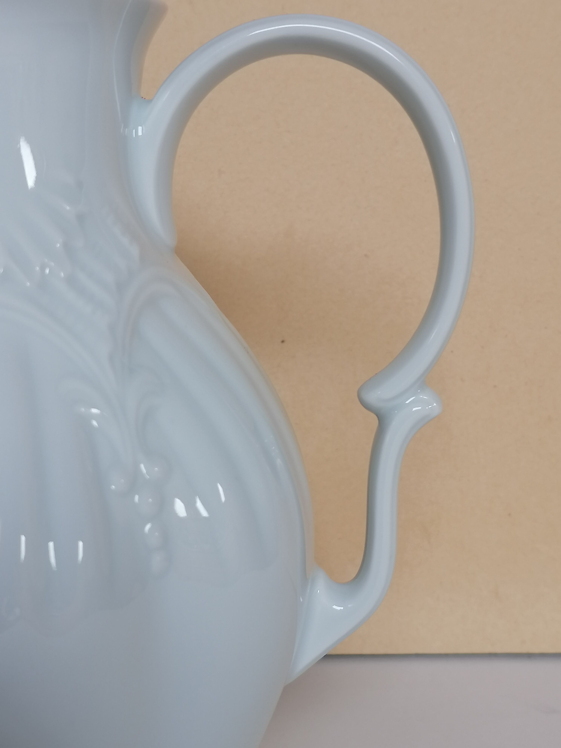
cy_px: 374
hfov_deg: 27.5
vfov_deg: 36.2
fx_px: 1145
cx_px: 280
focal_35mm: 53
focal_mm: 4.75
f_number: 1.8
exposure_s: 1/60
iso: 80
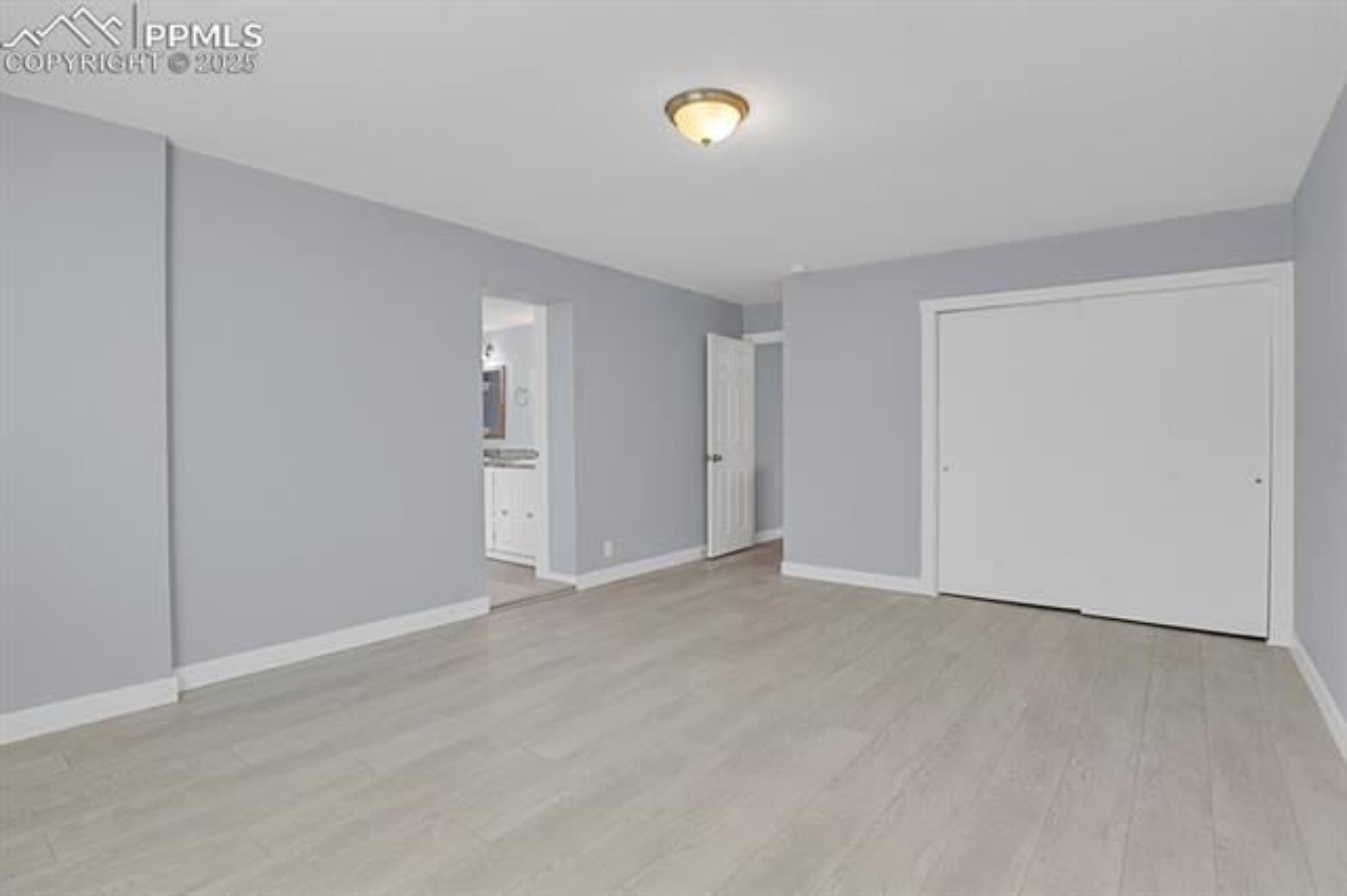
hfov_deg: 93.3
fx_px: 636
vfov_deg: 70.4
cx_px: 674
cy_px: 448
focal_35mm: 17
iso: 8000
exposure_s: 1/20
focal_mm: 17
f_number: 8
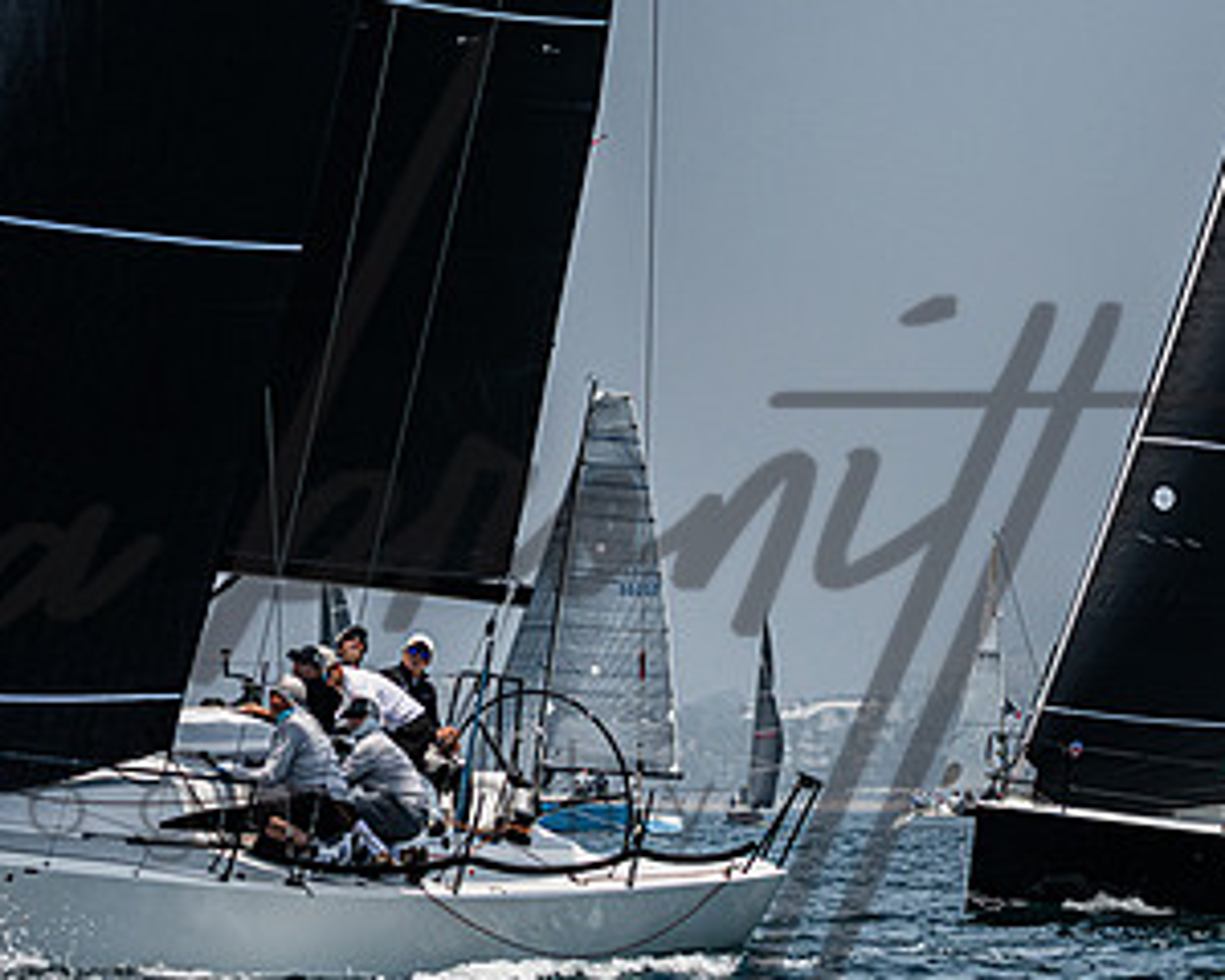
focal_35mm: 210
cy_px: 545
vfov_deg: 7.4
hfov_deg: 9.2
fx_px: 7614
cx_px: 569
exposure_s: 1/6400
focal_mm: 100
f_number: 5.6
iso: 400
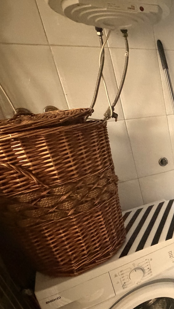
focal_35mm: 27
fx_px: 222
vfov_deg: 69.4
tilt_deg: -19.5
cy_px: 179
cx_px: 224
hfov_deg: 32.6
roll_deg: +4.9
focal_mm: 2.22
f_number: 2.2
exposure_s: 1/33
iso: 1600
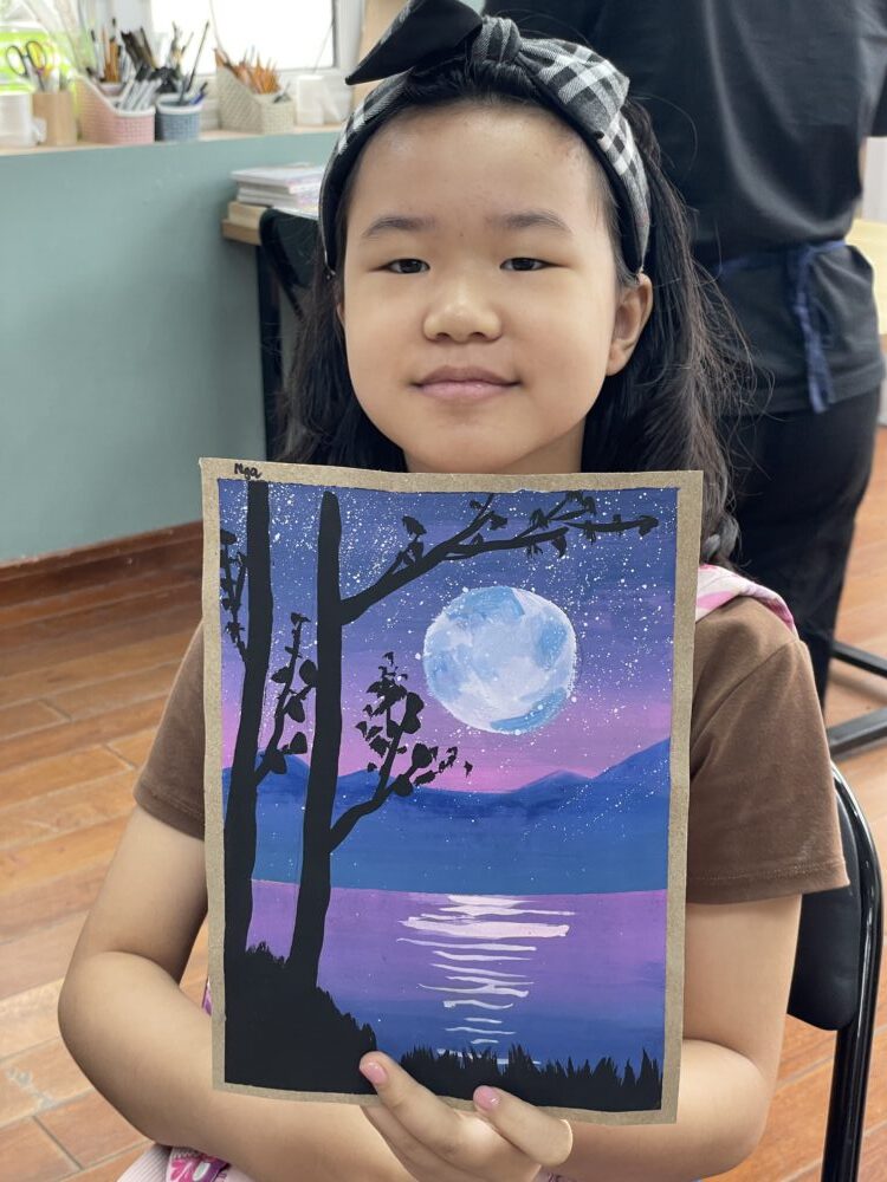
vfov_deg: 36.8
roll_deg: +0.4
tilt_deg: -19.1
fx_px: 1777
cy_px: 591
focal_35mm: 52
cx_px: 444
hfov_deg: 28.0
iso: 125
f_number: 2
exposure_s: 1/100
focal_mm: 6
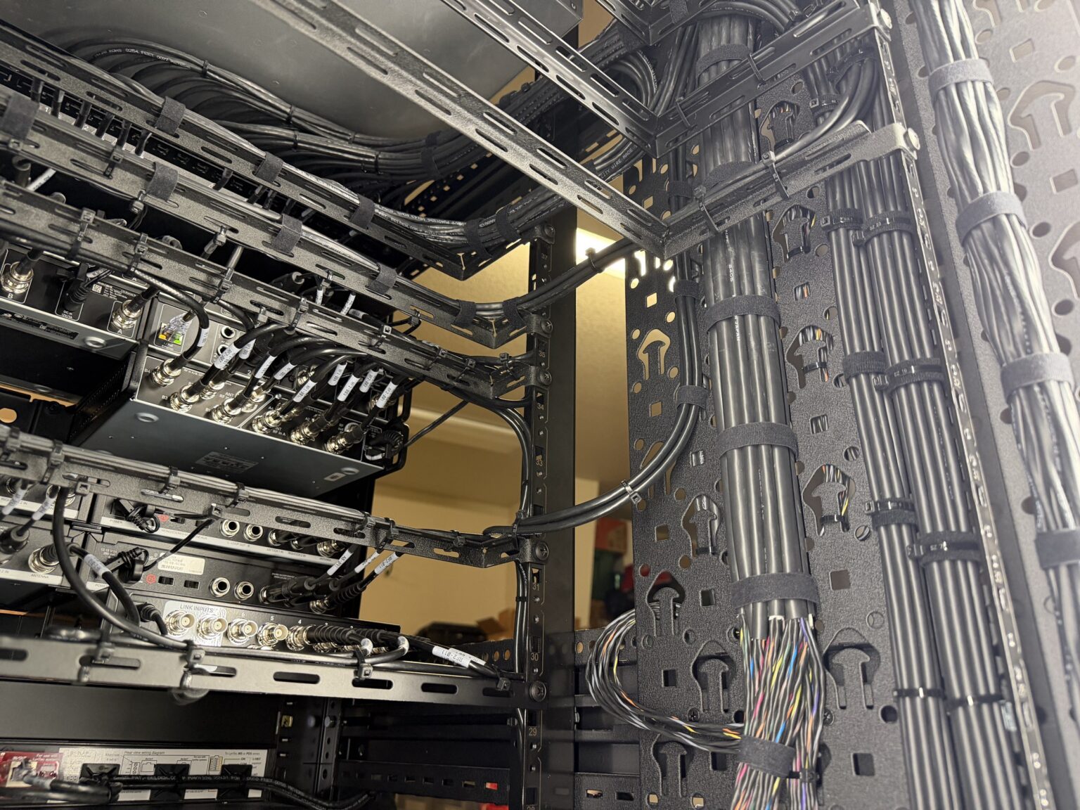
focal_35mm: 24
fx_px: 749
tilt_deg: +24.6
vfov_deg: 56.8
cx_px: 540
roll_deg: -1.0
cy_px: 405
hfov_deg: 71.6
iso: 320
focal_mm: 6.76
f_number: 1.78
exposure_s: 1/60
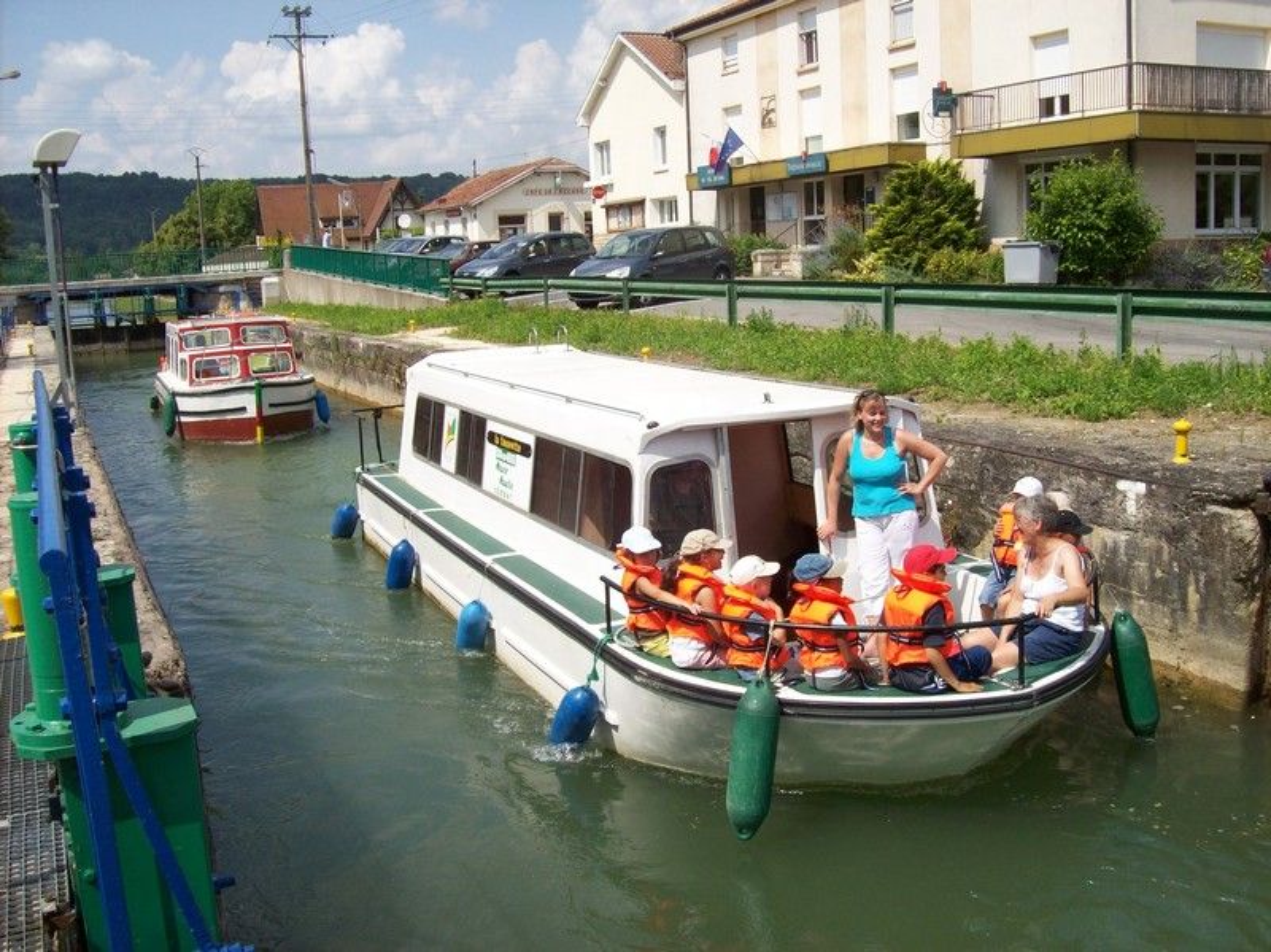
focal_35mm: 36
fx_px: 1321
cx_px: 636
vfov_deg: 39.6
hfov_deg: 51.4
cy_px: 476
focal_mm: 6
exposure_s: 1/686
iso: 80
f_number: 4.8
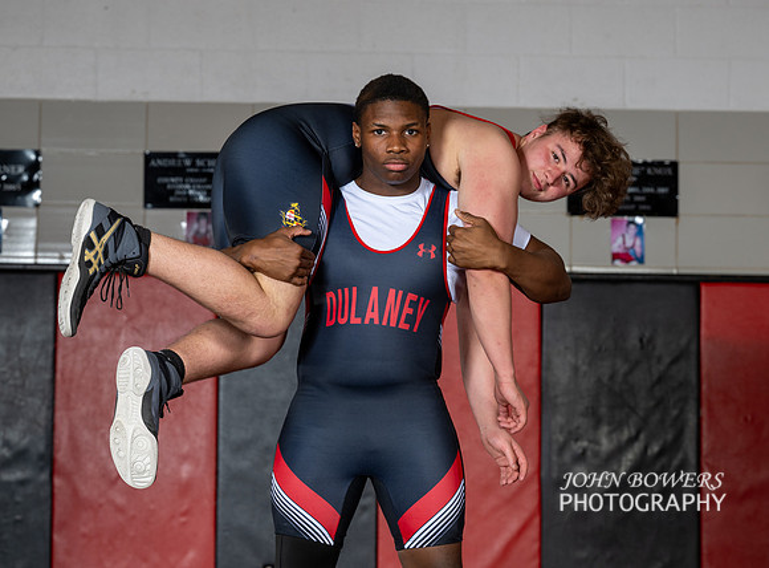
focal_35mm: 116
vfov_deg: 12.6
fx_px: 2566
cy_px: 259
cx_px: 375
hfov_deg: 17.0
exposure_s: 1/125
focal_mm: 97
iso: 200
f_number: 4.5
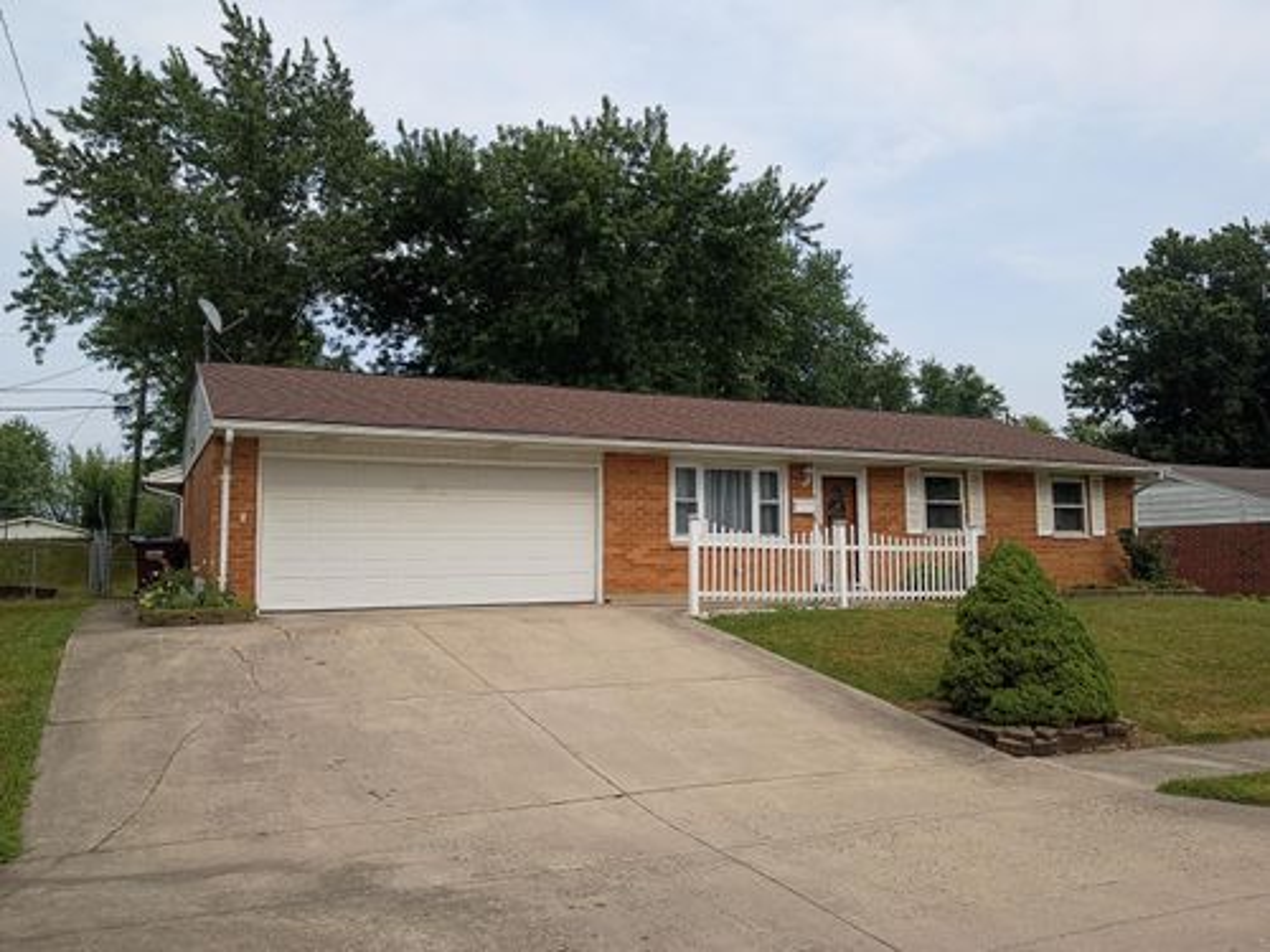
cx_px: 635
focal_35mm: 28
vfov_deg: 49.7
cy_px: 476
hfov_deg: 63.4
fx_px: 1027
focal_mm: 3.42
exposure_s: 1/329
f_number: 2.2
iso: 100
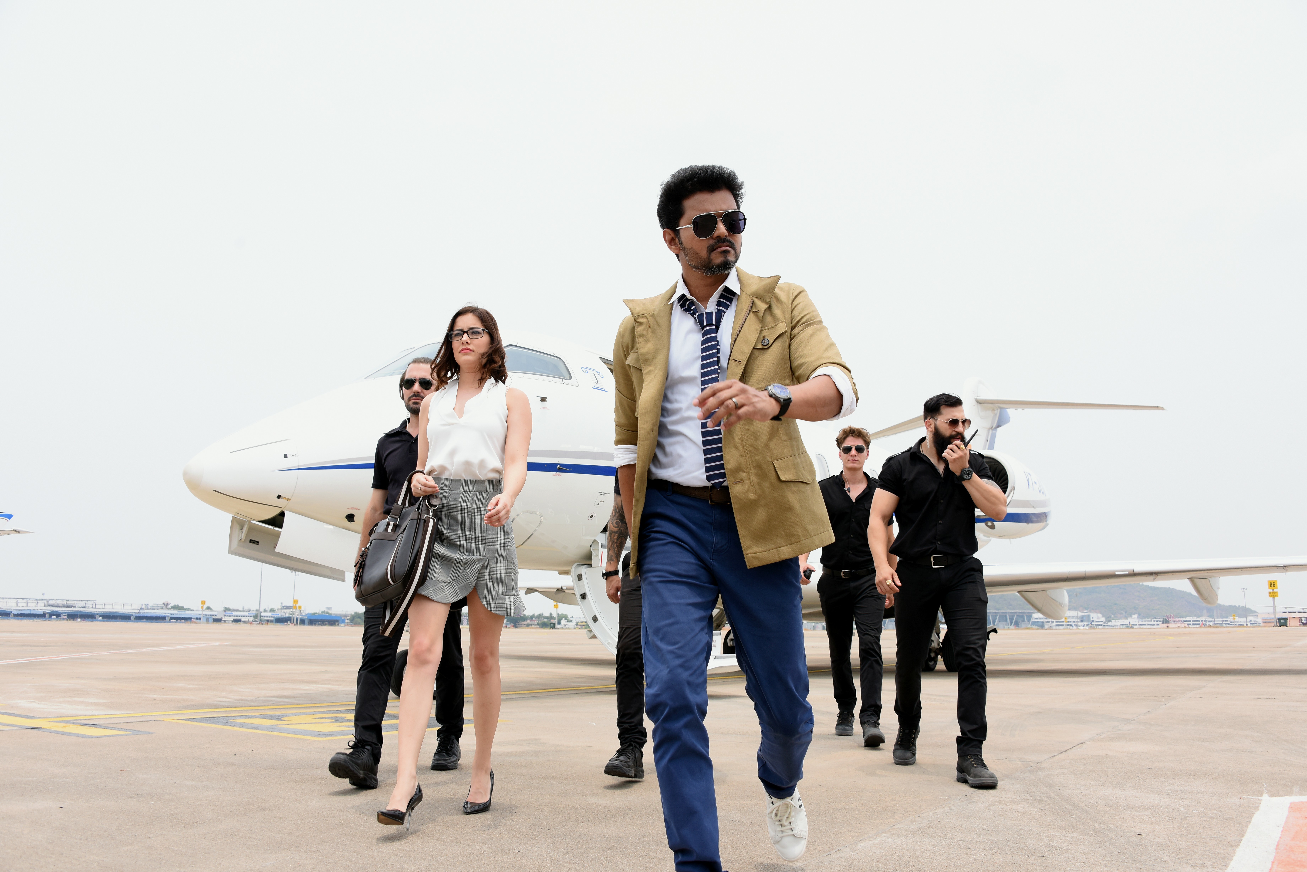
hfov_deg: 65.5
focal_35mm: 28
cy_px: 436
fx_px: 1017
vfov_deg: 46.4
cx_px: 654
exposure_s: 1/500
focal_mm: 28
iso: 320
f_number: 8
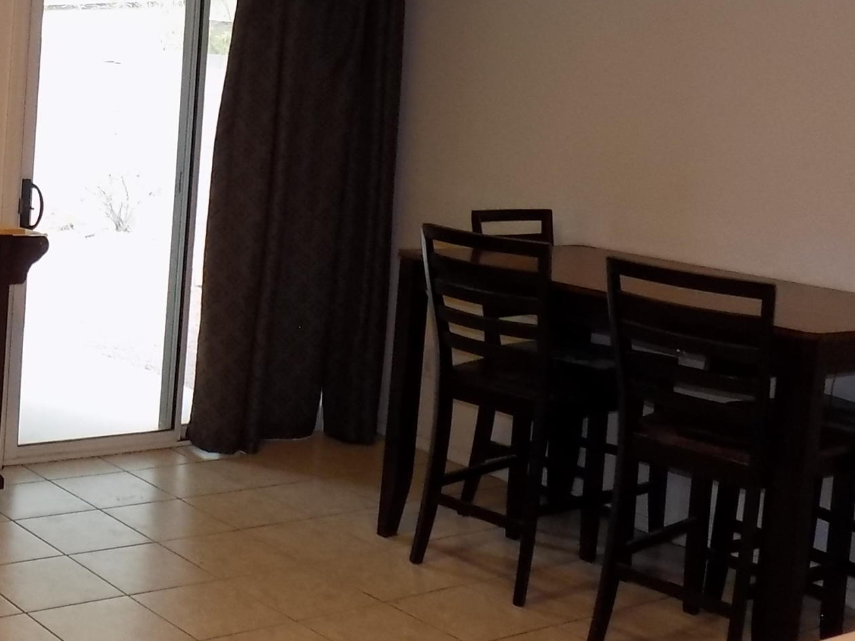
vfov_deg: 26.2
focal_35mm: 55
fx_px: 1358
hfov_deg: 32.9
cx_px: 67
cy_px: 165
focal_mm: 4
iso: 200
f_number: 3.1
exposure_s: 1/30
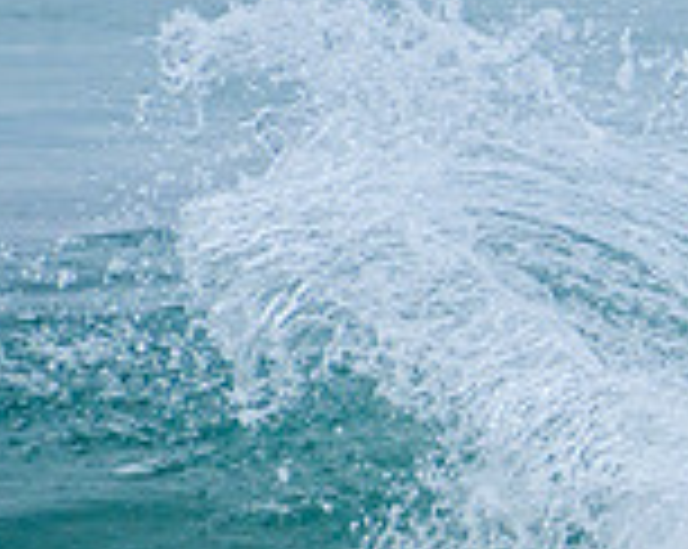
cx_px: 1502
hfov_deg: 1.0
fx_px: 39859
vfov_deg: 0.8
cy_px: 318
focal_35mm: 1960
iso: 500
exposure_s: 1/2000
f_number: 7.1
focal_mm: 400
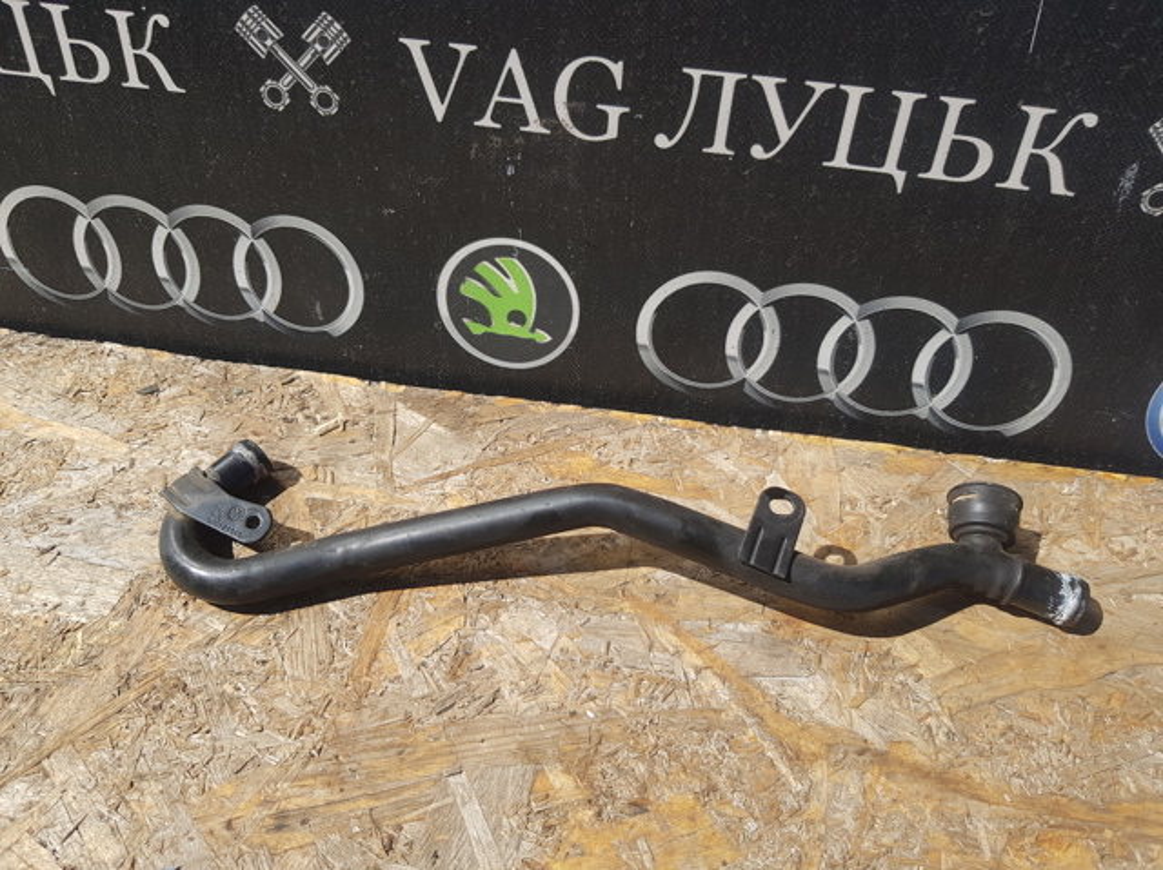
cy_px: 435
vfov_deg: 53.0
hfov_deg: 67.3
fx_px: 873
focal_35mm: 26
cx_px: 582
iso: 40
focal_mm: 4.2
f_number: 1.7
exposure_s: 1/1976
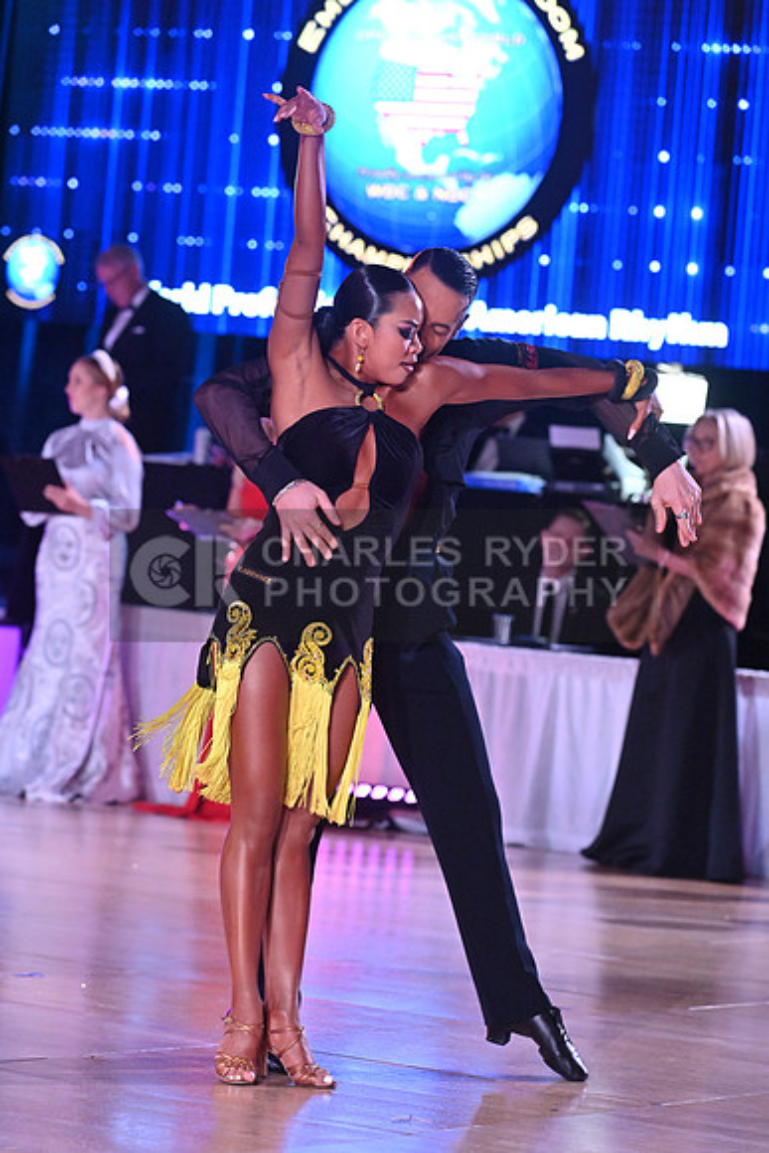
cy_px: 576
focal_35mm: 145
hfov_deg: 9.5
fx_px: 4643
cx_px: 384
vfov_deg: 14.2
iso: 6400
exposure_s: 1/400
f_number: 5.6
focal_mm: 145
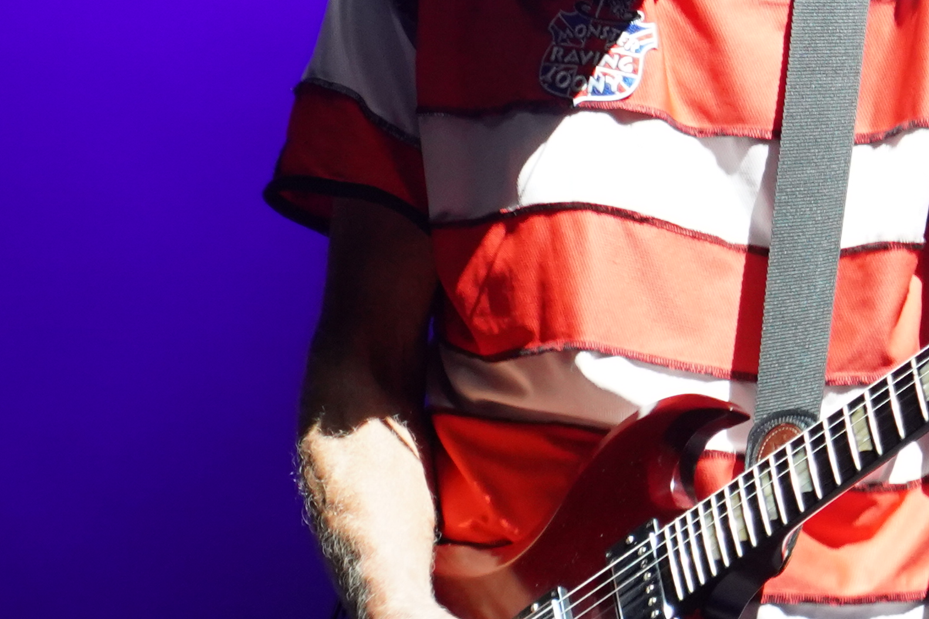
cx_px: 862
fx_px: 10269
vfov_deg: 3.5
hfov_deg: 5.2
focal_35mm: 398
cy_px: -2
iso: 2500
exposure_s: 1/160
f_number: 4
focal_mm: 105
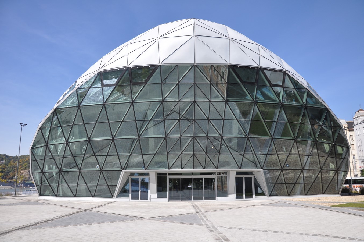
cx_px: 182
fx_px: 273
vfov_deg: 47.8
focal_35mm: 27
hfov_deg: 67.4
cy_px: 121
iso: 250
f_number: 5.6
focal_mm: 18
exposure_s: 1/1250
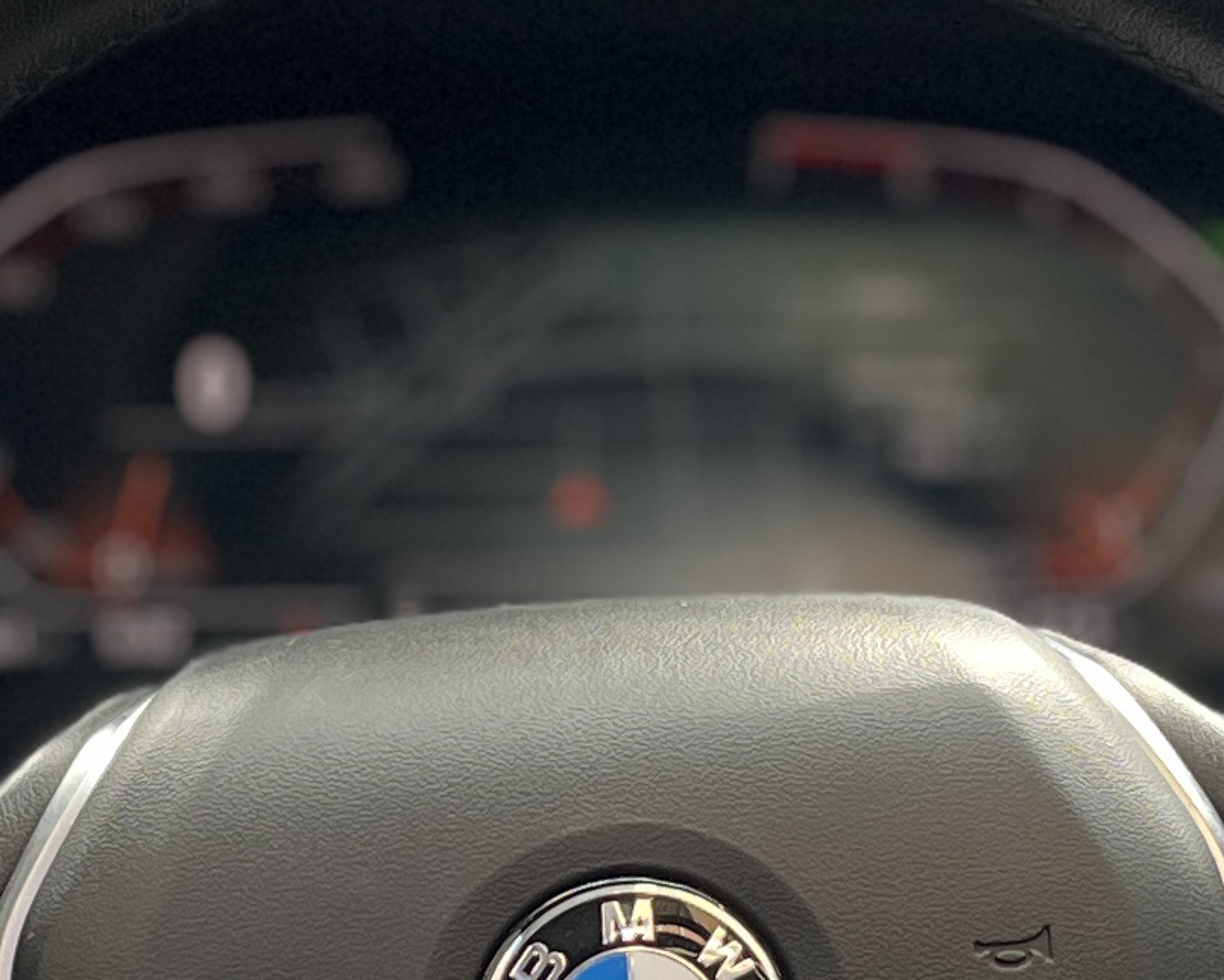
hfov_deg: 15.2
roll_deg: -1.0
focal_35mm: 127
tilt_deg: -12.2
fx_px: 4601
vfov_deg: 12.1
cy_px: 599
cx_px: 633
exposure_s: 1/49
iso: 125
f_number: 1.6
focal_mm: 5.1
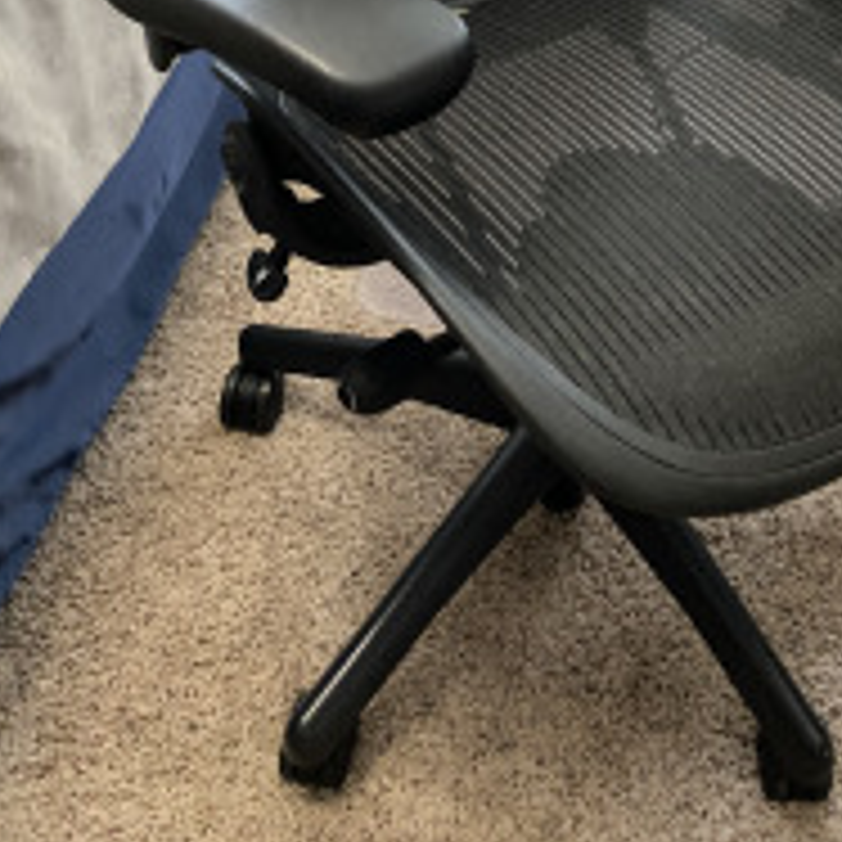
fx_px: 1238
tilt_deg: -32.8
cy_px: 32
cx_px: 581
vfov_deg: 34.7
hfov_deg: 37.0
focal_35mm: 45
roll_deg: -5.8
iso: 1000
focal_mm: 4.25
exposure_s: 1/30
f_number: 1.8
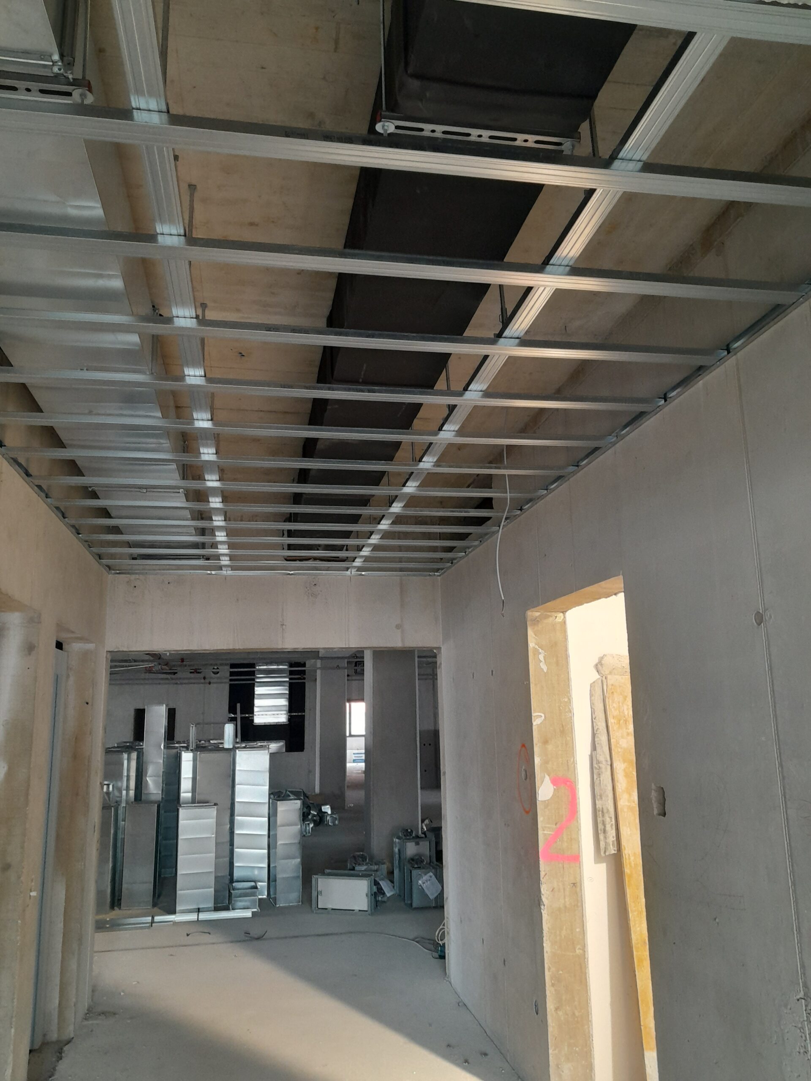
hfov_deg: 51.4
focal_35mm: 27
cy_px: 540
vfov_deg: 65.3
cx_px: 406
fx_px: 843
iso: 250
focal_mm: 4
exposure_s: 1/50
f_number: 1.8
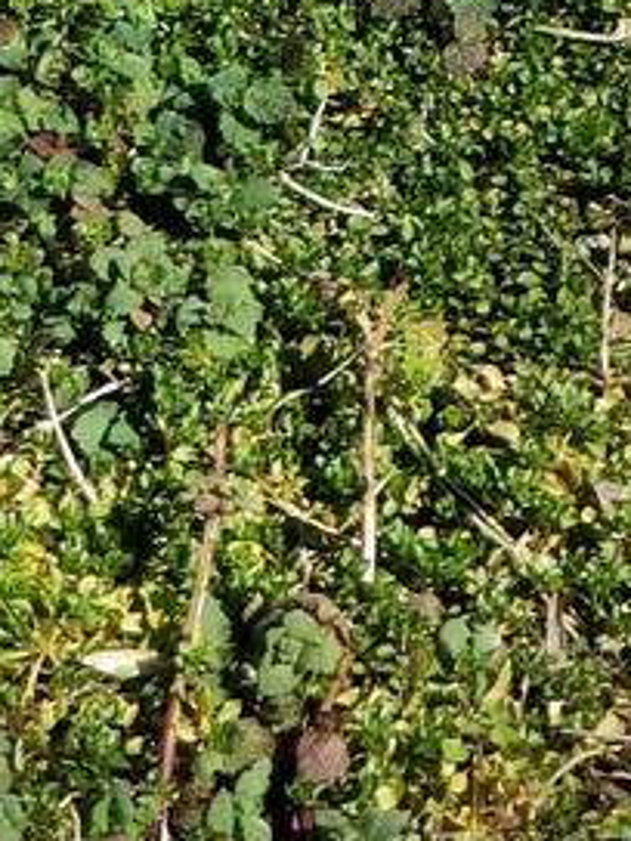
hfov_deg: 5.0
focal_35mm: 294
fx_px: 7146
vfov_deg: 6.3
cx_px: 909
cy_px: -1478
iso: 25
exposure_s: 1/692
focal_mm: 6
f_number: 2.4
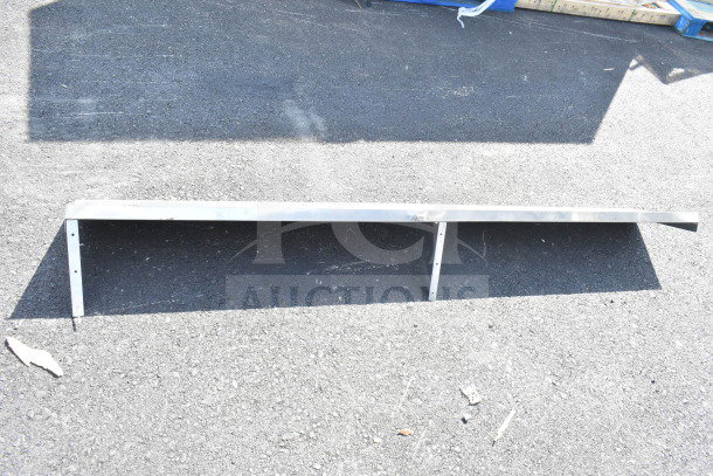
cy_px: 238
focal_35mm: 30
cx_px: 356
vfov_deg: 43.6
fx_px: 594
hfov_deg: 61.9
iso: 1600
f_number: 10
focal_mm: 20
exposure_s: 1/400
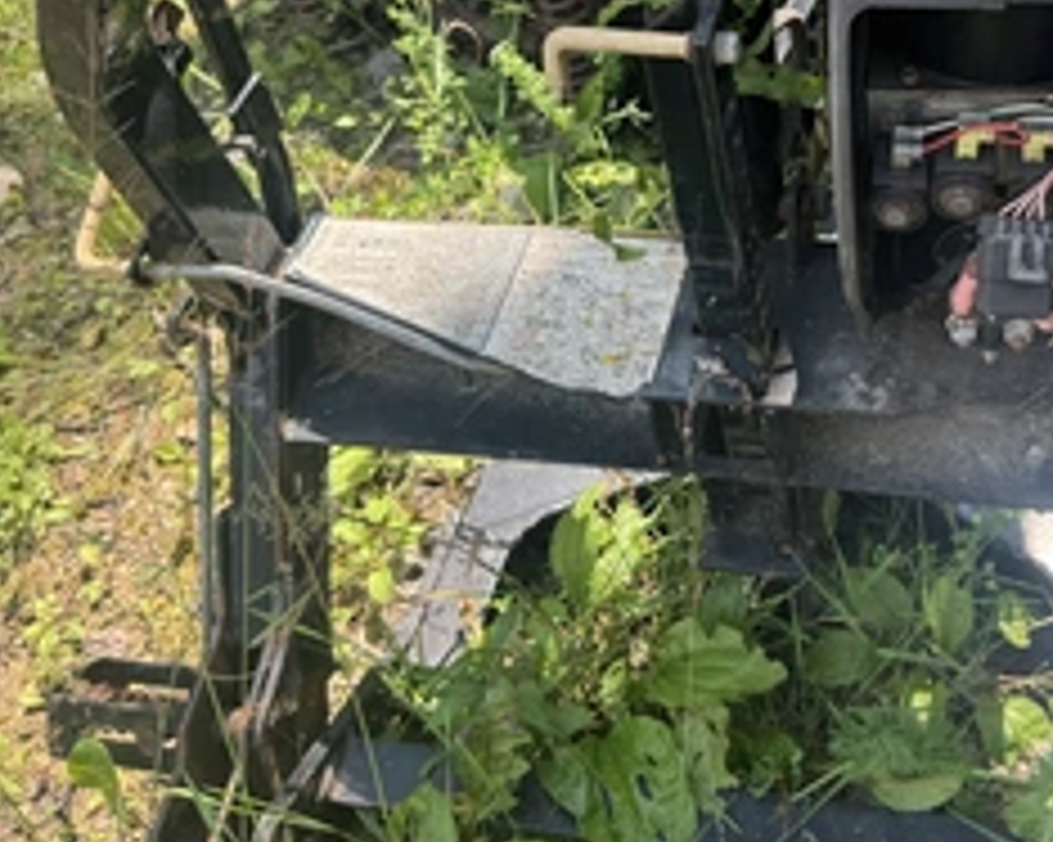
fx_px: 1246
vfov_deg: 36.5
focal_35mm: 40
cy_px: 212
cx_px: 729
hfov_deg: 44.9
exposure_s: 1/723
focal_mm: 6.76
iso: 80
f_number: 1.78
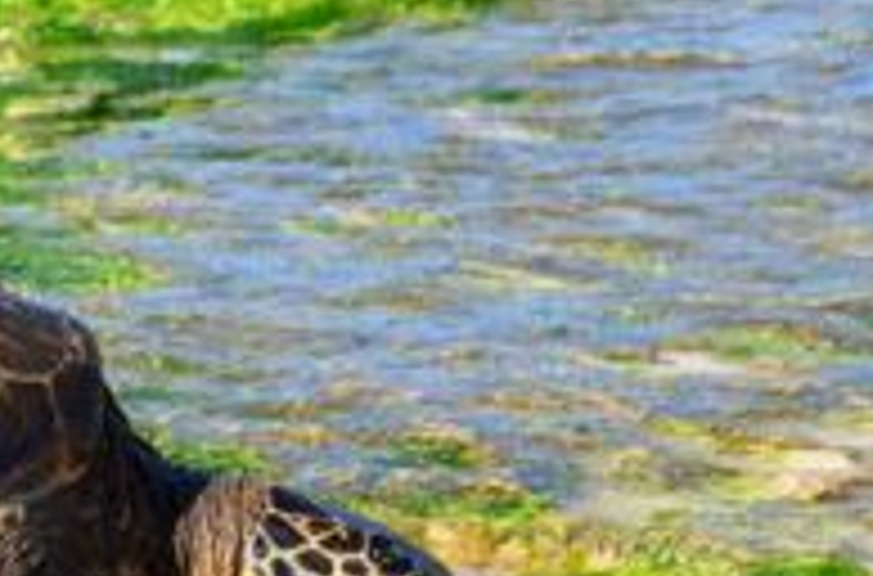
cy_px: 691
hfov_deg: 5.5
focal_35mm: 372
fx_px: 8983
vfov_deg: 3.7
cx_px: -405
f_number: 8
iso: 400
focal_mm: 75
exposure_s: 1/800
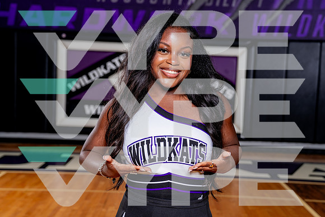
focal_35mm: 53
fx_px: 479
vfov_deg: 25.5
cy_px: 108
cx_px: 162
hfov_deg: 37.5
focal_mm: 50
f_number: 4
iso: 100
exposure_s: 1/250
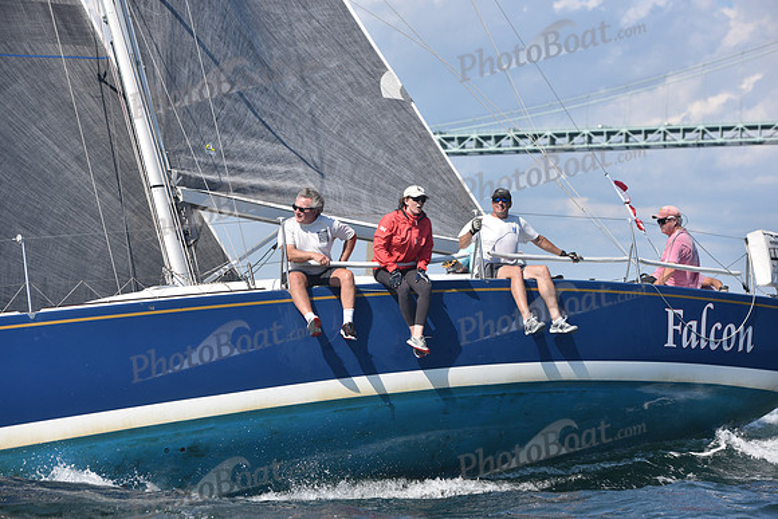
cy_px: 260
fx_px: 2162
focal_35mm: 100
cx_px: 389
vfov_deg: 13.7
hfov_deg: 20.4
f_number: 5
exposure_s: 1/1000
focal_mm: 100
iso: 250
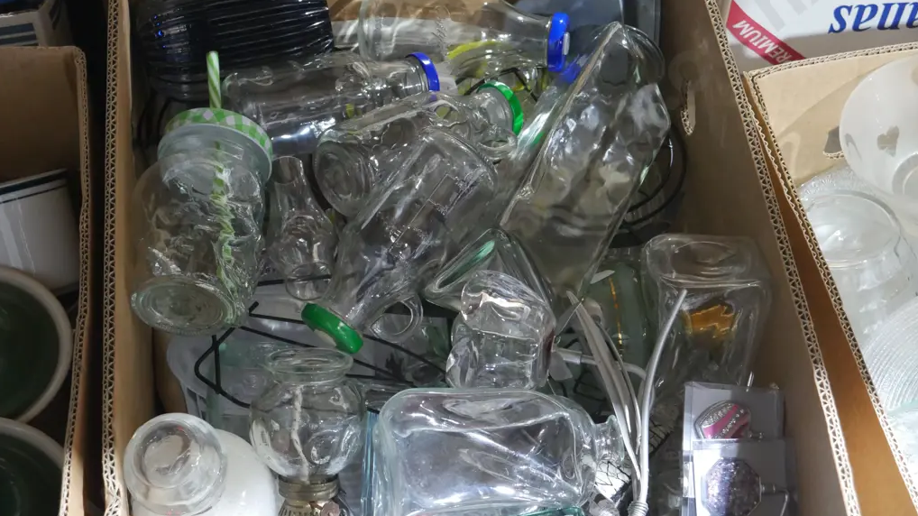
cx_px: 458
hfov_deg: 31.0
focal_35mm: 68
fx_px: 1655
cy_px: 245
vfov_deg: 17.7
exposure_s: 1/30
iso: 3200
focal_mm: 31
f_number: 5.4
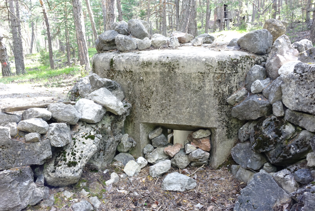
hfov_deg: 60.2
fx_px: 271
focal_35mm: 31
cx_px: 158
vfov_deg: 42.4
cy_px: 106
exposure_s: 1/13
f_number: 8
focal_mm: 11.35
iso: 400
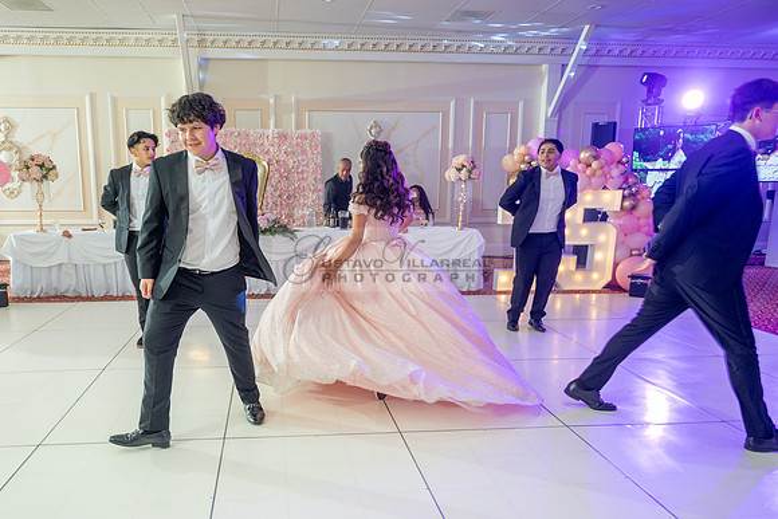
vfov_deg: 46.7
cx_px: 329
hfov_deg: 65.6
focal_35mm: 28
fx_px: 599
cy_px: 300
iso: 400
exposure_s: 1/100
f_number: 2.8
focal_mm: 24
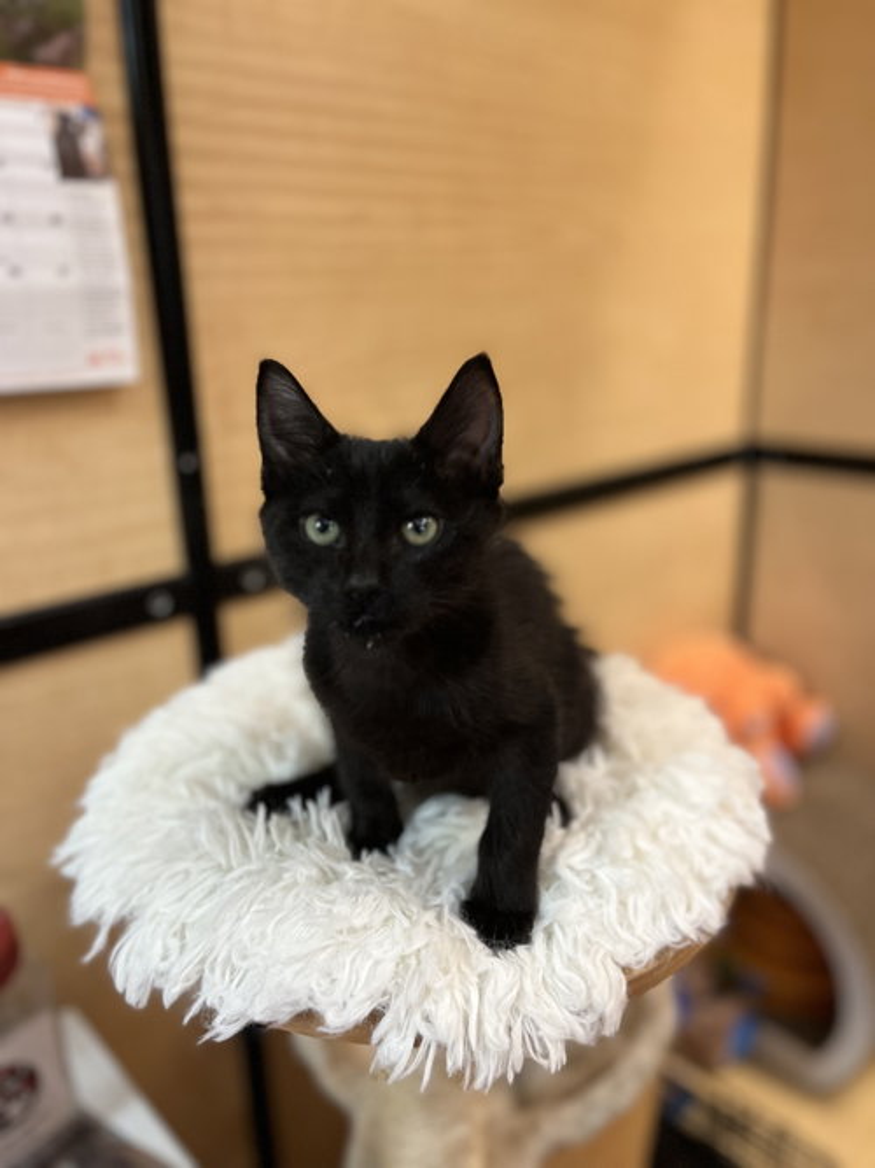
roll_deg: +2.8
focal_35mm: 26
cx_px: 438
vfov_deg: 67.3
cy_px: 584
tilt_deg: -19.0
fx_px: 877
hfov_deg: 53.0
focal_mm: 5.1
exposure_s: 1/60
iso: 250
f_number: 1.6
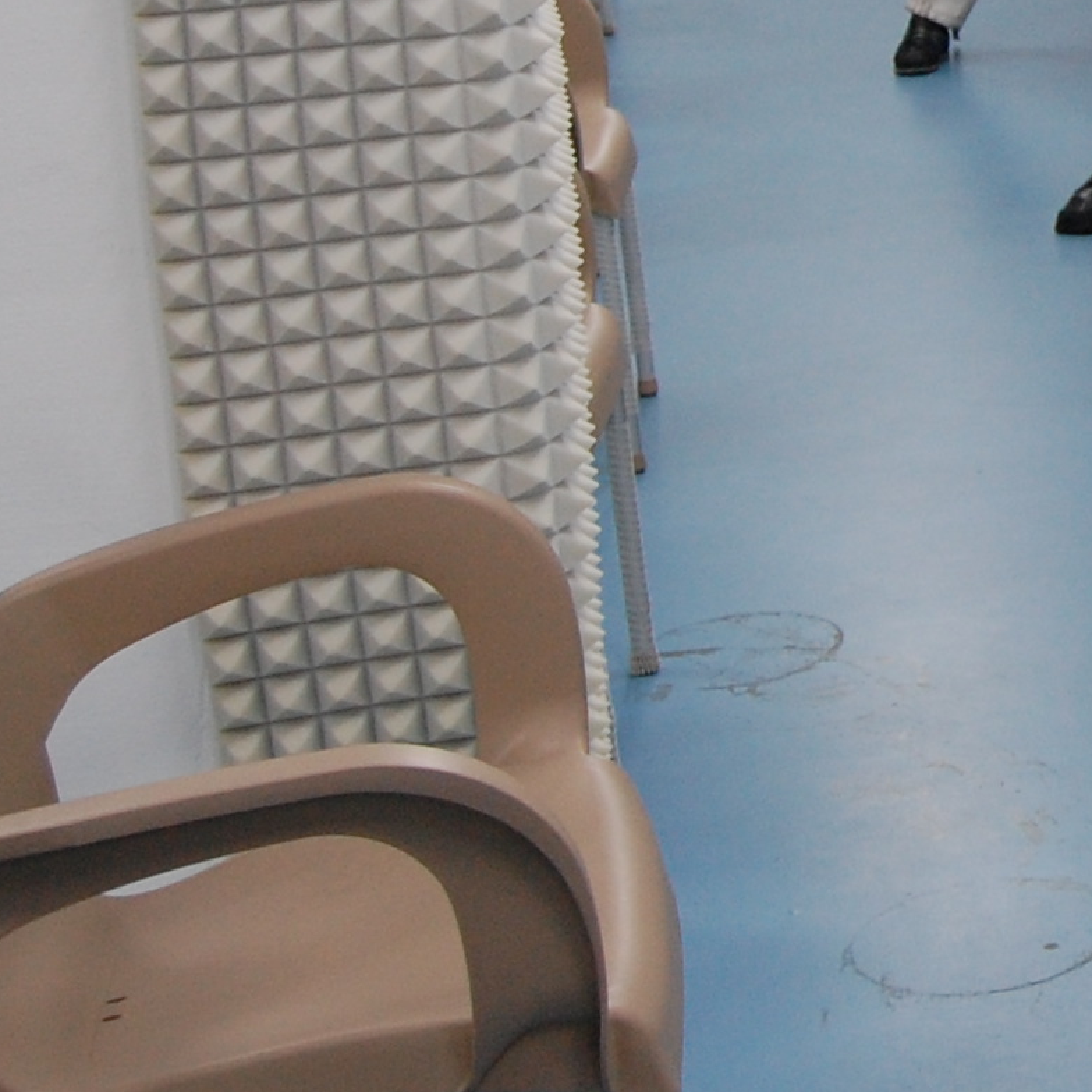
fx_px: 3141
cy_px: -205
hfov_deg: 16.6
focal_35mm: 88
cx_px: 1929
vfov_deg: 18.7
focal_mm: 18
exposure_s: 1/100
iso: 800
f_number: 5
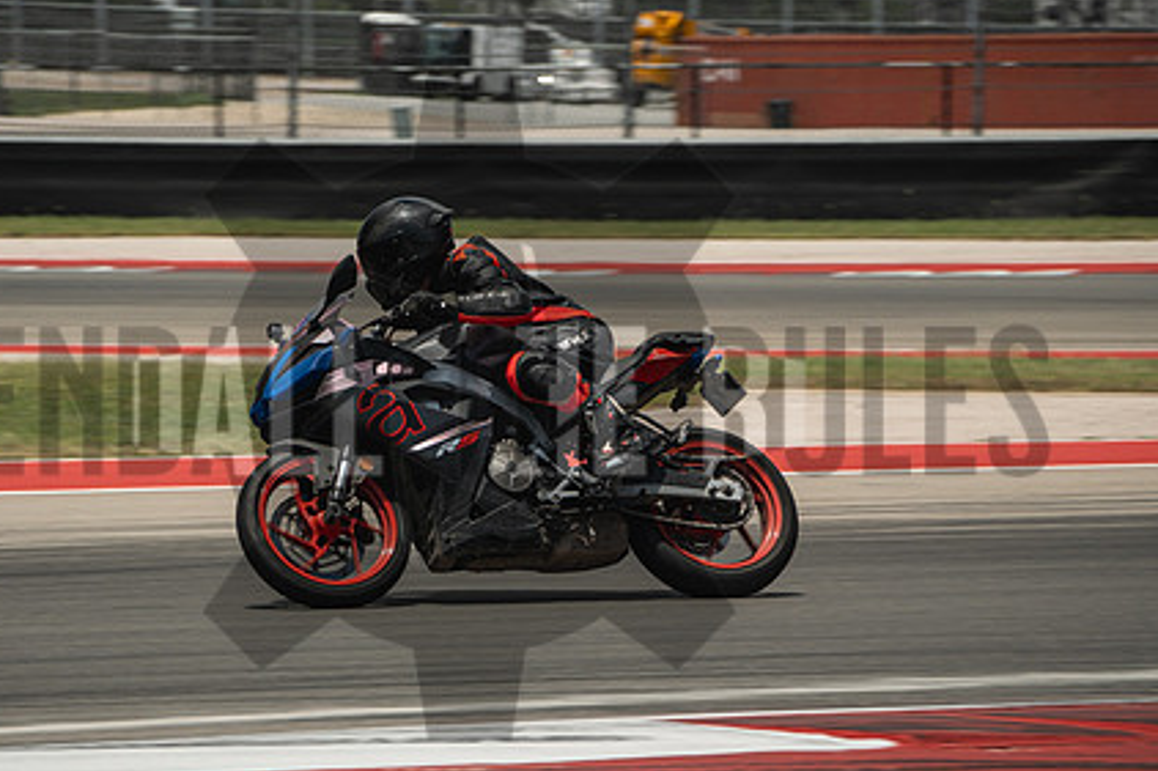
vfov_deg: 3.9
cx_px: 469
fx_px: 11318
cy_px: 405
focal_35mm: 352
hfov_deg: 5.9
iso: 160
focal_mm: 170.5
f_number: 7.1
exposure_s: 1/400
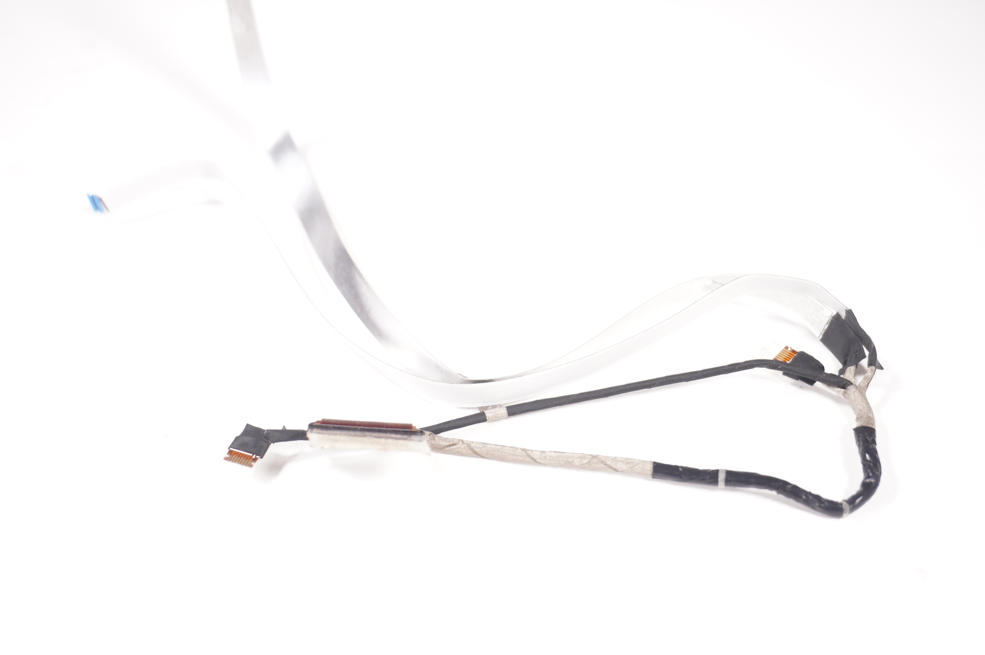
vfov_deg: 23.7
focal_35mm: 57
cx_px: 492
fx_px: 1558
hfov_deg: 35.1
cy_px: 328
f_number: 5.6
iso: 800
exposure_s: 1/200
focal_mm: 38
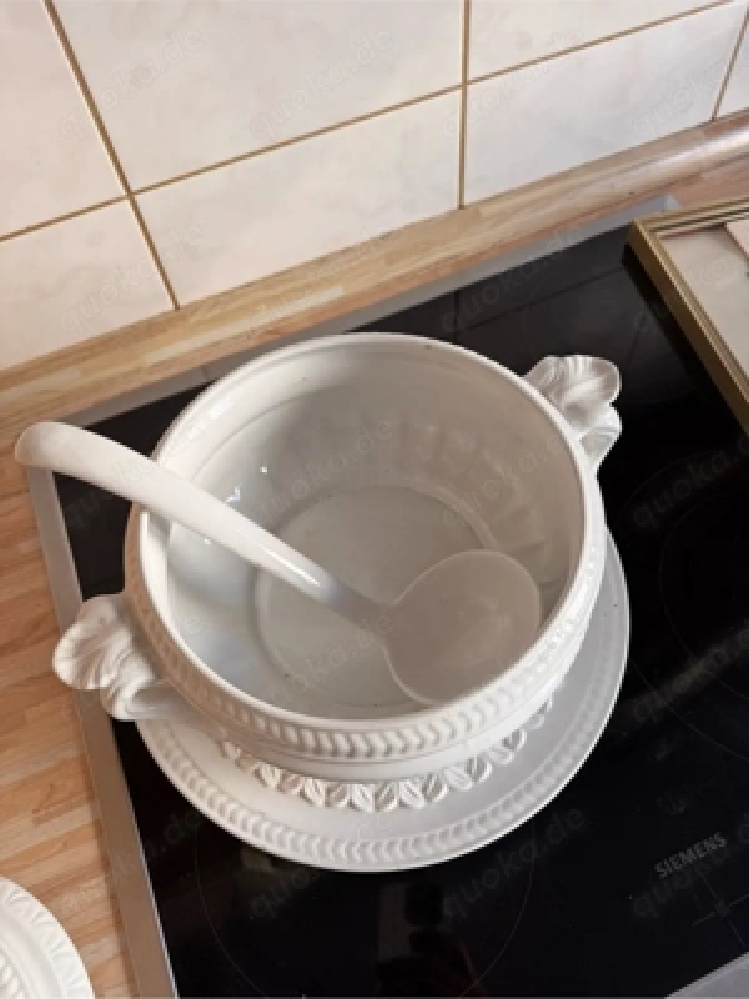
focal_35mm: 24
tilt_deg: -59.9
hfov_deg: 56.8
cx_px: 374
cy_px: 500
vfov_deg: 71.6
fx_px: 692
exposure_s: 1/100
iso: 80
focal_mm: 6.76
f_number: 1.78
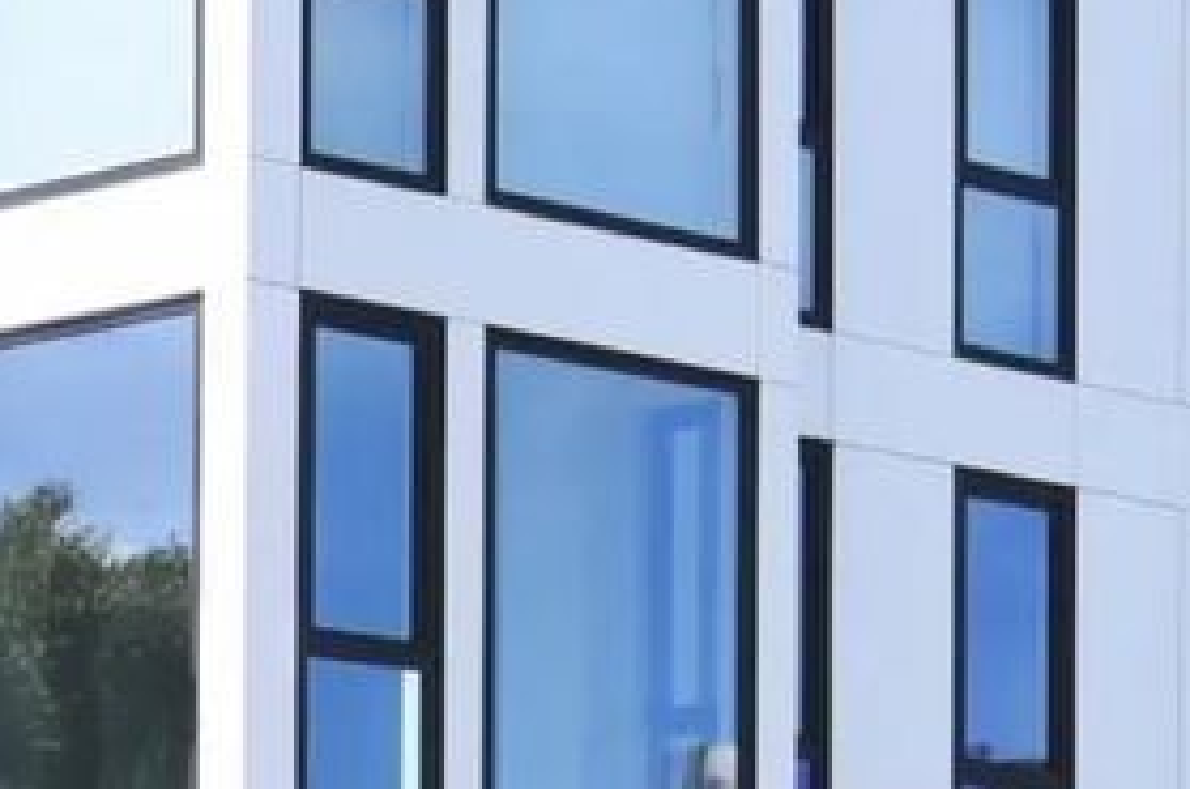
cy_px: 1147
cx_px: 264
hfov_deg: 22.9
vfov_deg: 14.5
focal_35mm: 88
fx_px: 2904
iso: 400
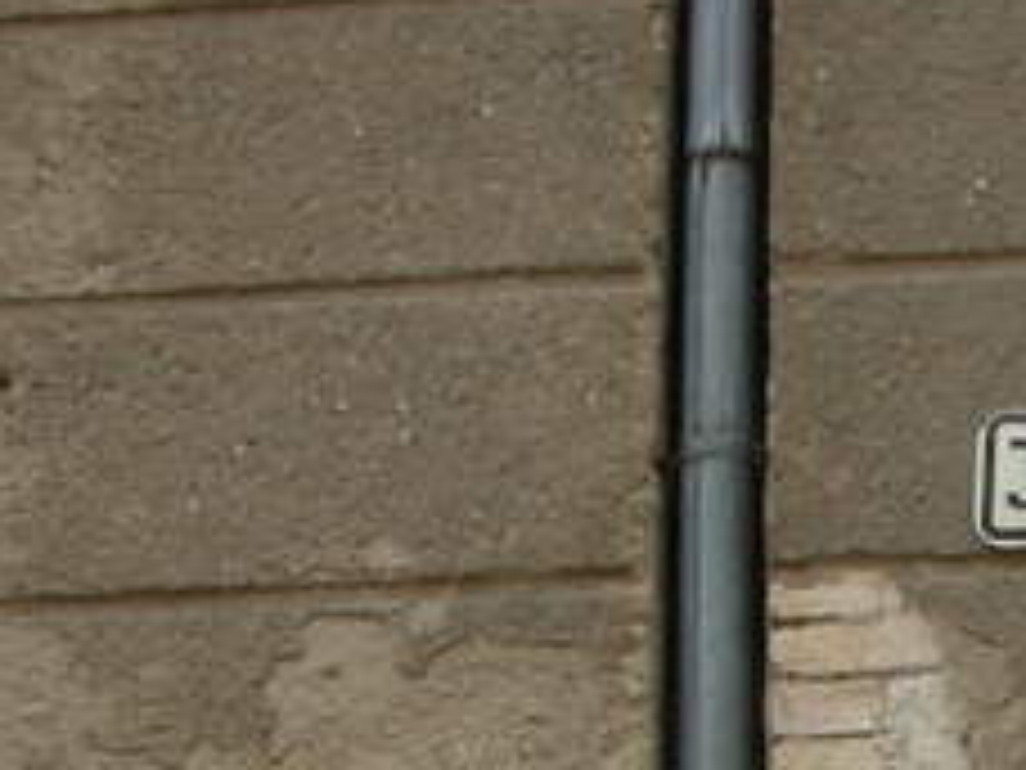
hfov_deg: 15.4
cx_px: 1256
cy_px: 968
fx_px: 3646
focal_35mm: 123
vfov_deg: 11.8
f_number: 3
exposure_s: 1/304
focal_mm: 5.8
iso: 50
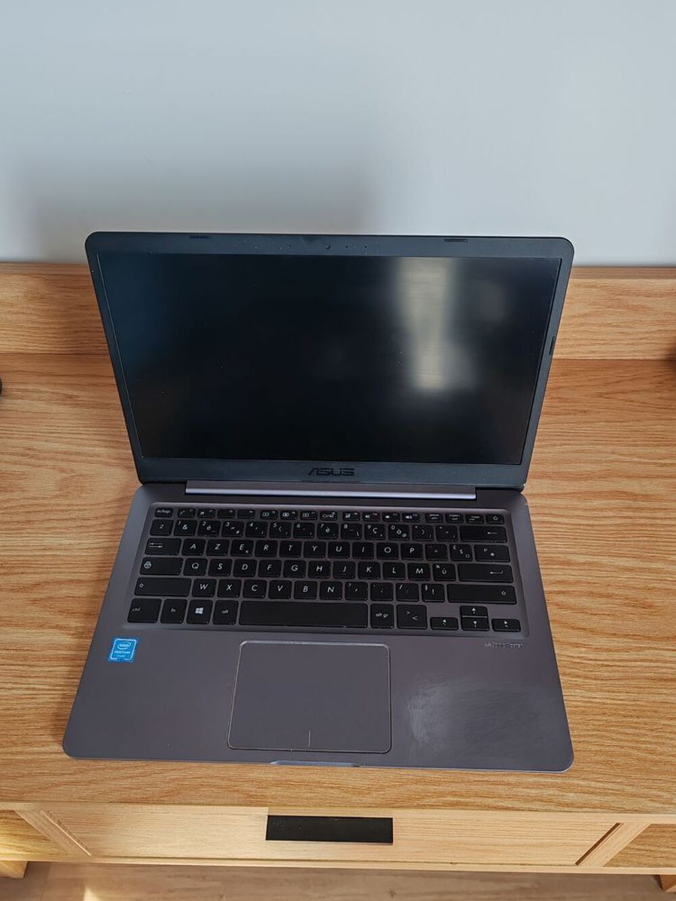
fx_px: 703
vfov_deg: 65.3
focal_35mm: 27
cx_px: 338
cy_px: 450
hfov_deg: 51.4
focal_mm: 6.12
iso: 400
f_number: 1.9
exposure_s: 1/100
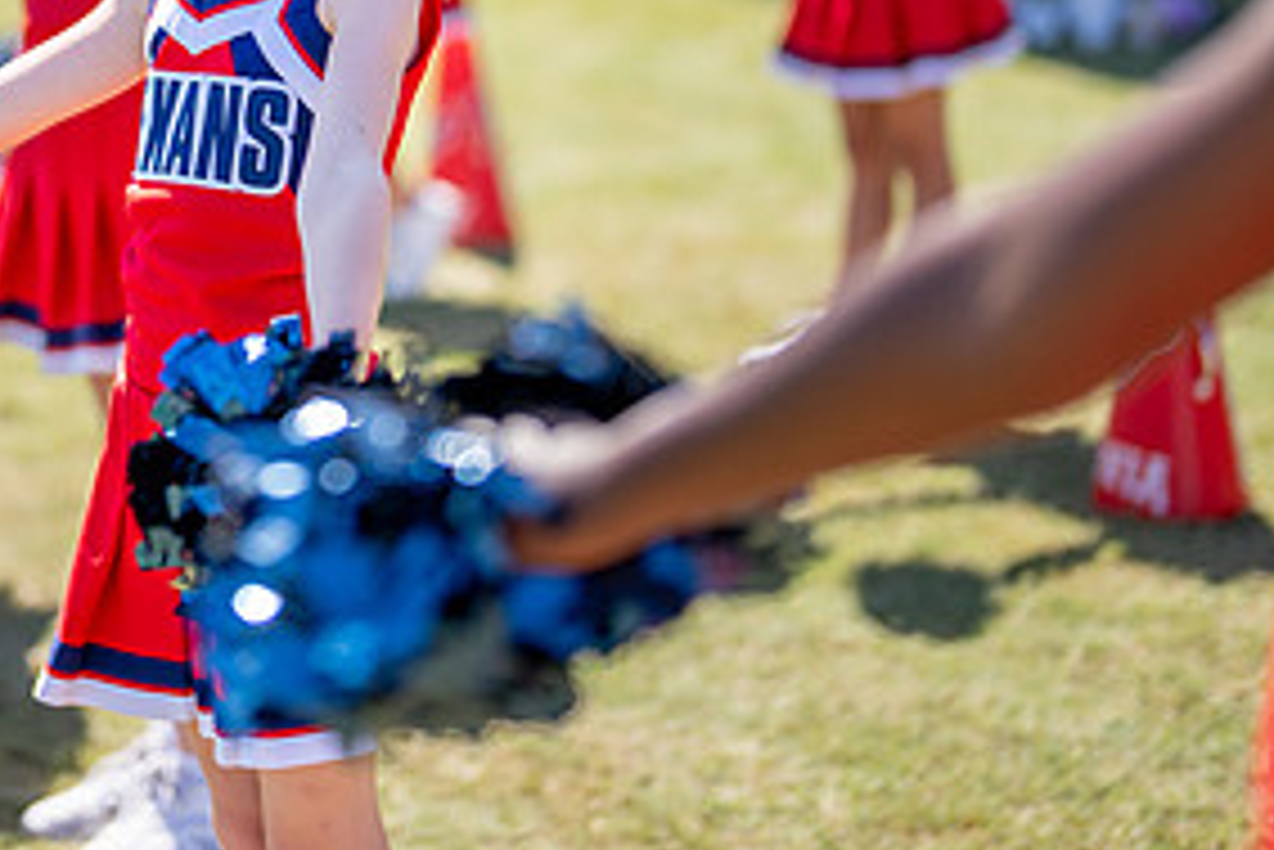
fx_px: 3647
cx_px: 207
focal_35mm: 103
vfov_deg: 13.2
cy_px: 74
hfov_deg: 19.6
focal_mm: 50
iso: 160
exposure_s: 1/8000
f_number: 1.2
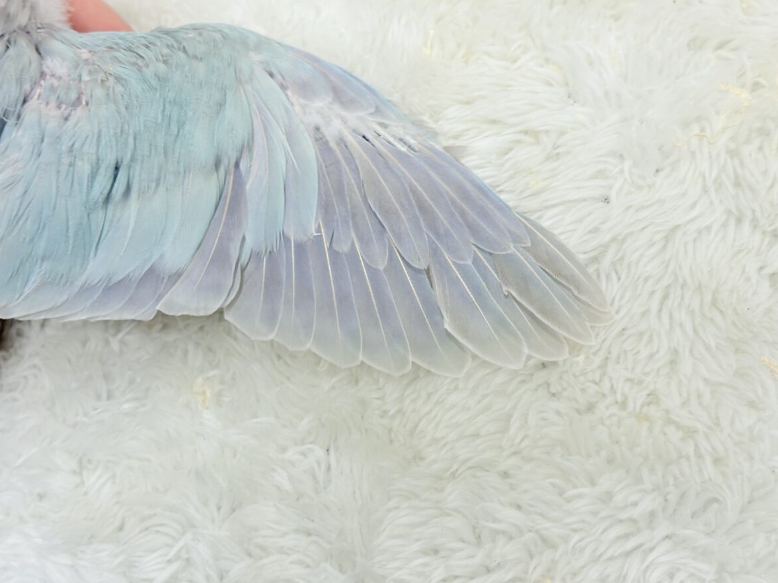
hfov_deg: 36.2
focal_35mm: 53
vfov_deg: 27.5
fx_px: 1191
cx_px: 393
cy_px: 294
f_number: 1.6
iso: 80
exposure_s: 1/100
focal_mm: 5.96
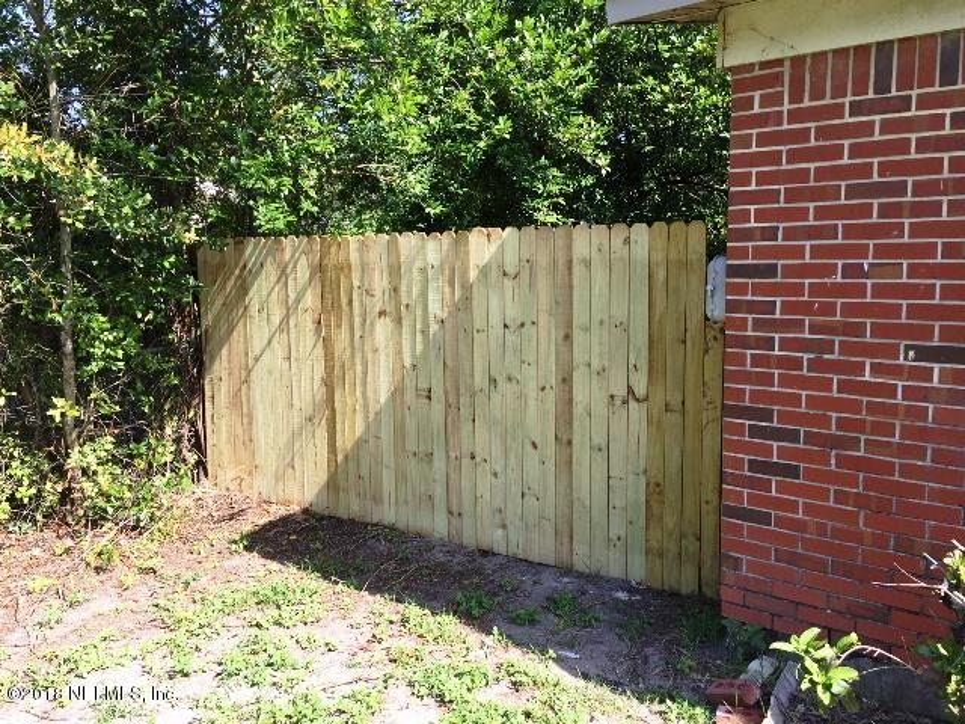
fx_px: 808
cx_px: 482
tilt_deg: -8.0
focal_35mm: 29
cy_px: 362
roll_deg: -0.5
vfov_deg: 48.2
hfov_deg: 61.7
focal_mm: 4.15
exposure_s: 1/549
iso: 32
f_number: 2.2
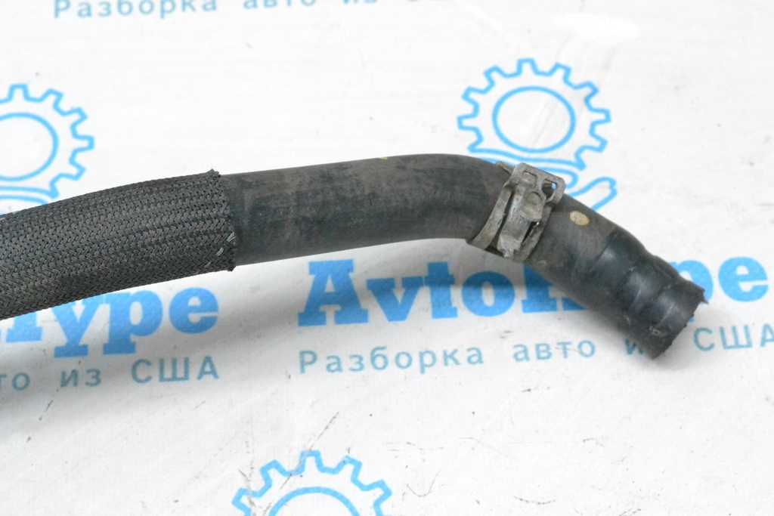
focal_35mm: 82
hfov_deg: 24.6
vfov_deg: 16.6
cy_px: 258
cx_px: 387
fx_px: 1774
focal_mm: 55
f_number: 9
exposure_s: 1/160
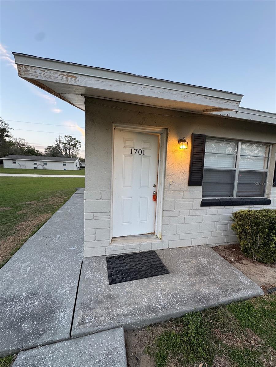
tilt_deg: -3.8
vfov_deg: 102.1
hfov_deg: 85.7
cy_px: 184
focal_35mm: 14
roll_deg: -2.1
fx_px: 149
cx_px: 138
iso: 125
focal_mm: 2.22
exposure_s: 1/99
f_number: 2.2
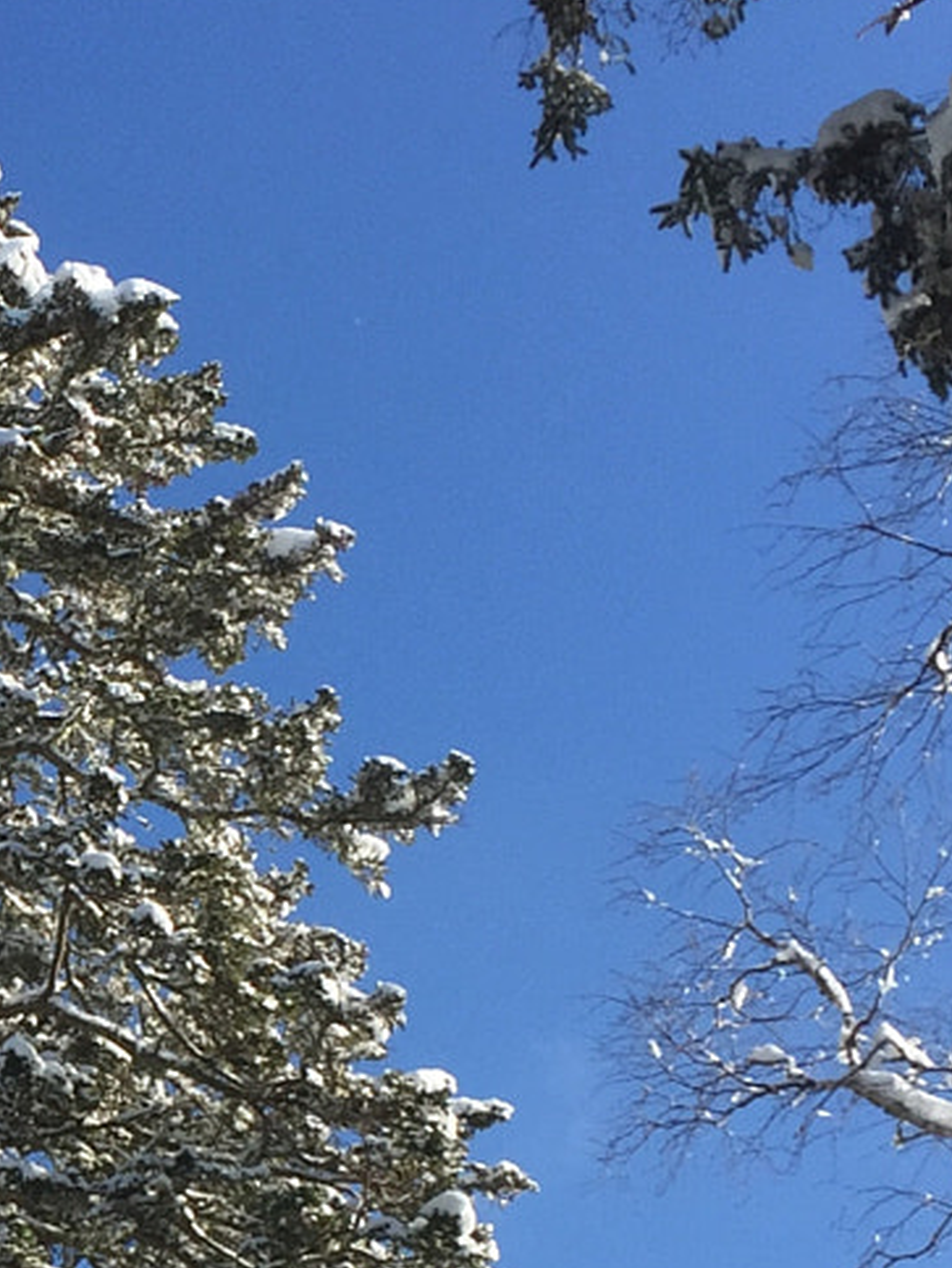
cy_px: 1179
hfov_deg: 14.7
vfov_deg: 20.0
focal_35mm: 96
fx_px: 3516
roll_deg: +0.0
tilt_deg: +38.9
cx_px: -296
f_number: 2.2
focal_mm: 4.15
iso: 32
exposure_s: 1/1522
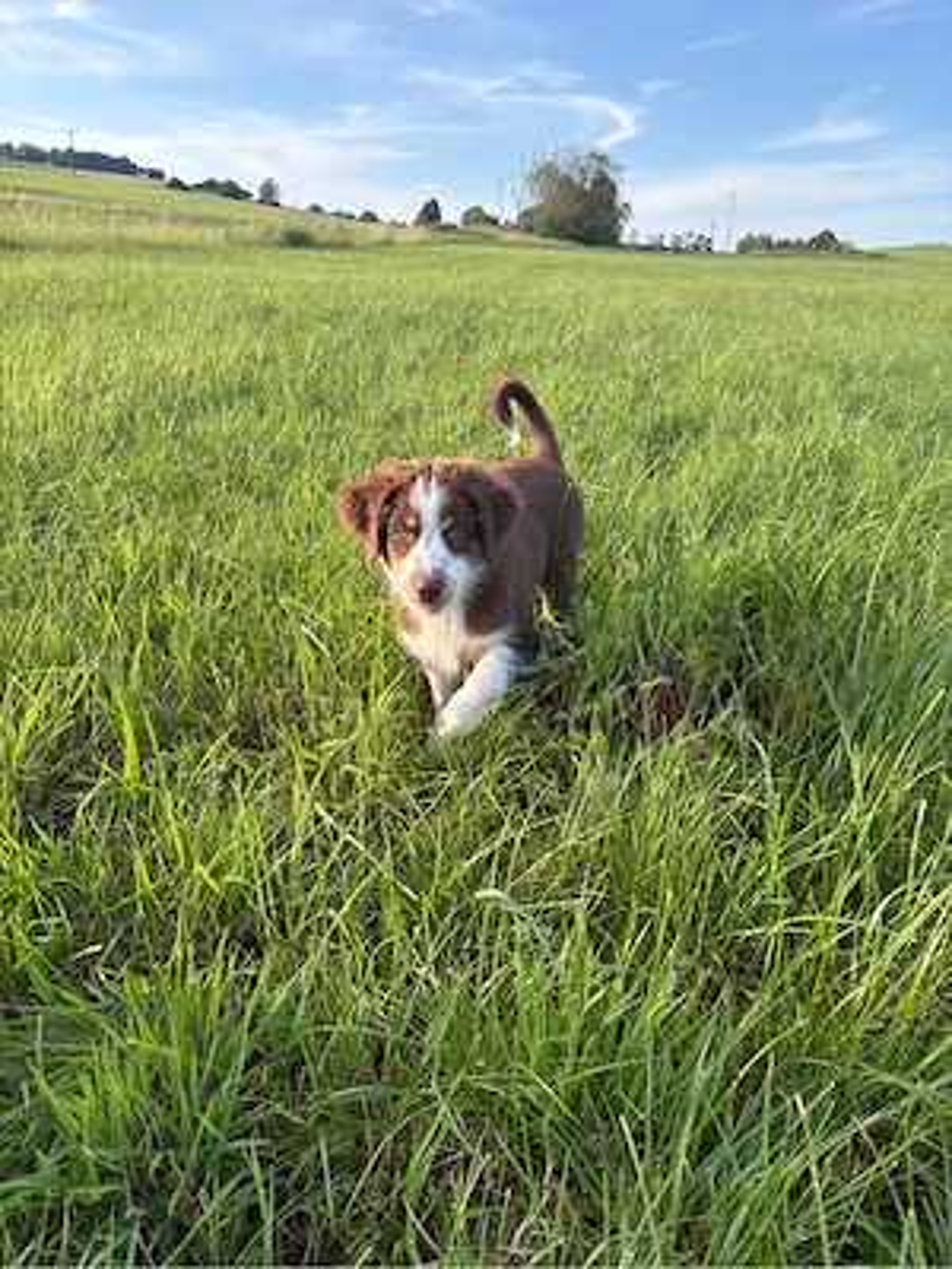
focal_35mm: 26
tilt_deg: -19.7
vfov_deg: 67.3
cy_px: 634
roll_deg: -3.5
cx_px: 476
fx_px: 953
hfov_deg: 53.1
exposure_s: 1/629
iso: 64
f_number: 1.6
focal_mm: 5.96
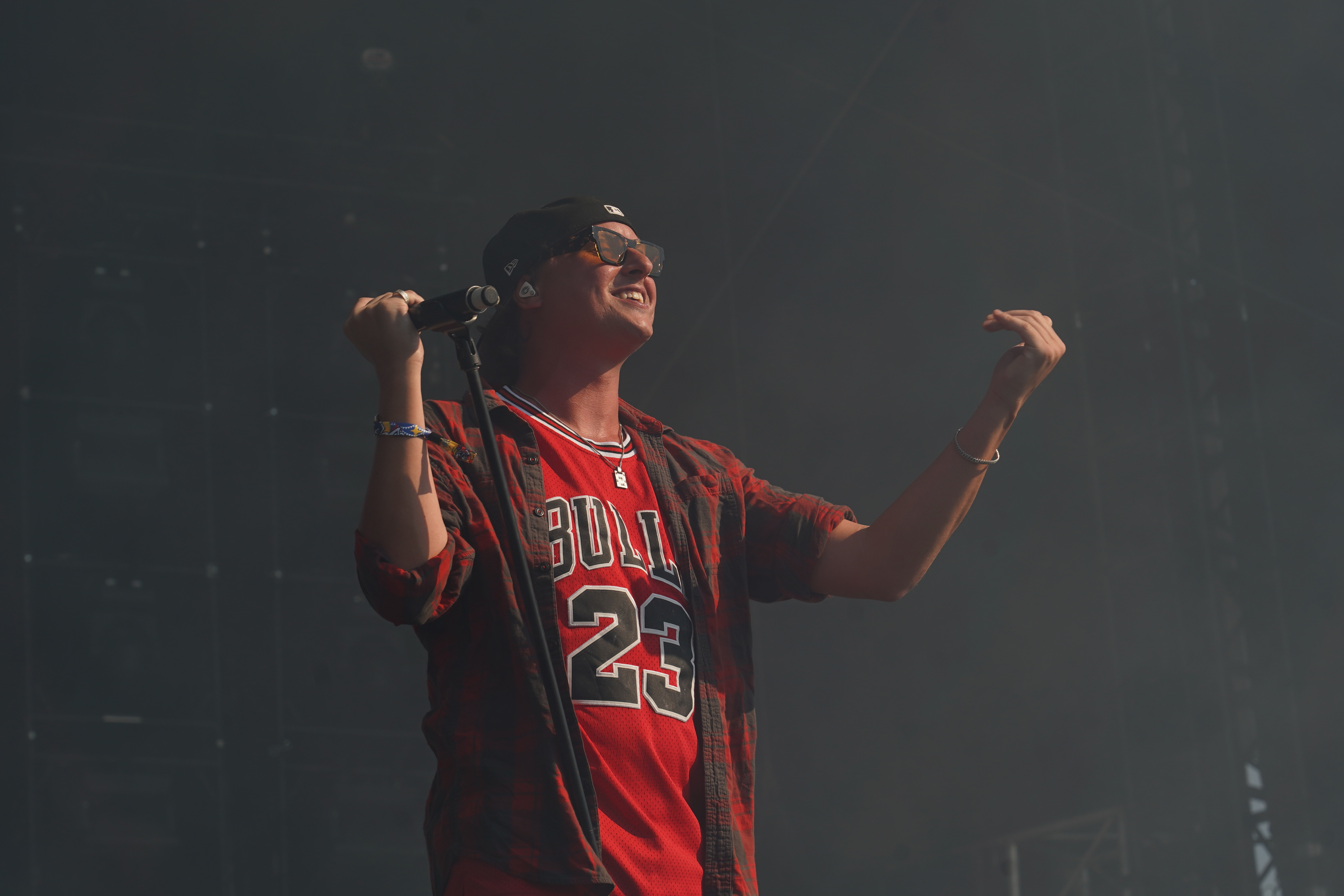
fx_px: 4517
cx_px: 665
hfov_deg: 16.9
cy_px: 465
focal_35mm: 121
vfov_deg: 11.3
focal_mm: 105
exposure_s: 1/500
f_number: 8
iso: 100
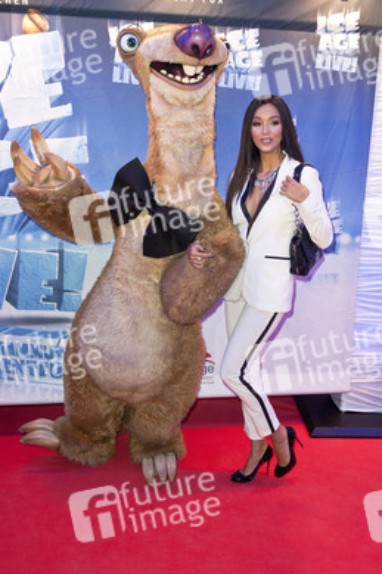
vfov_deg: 54.5
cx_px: 188
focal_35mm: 35
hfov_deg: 37.8
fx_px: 558
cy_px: 286
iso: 1600
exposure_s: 1/200
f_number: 5.6
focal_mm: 34
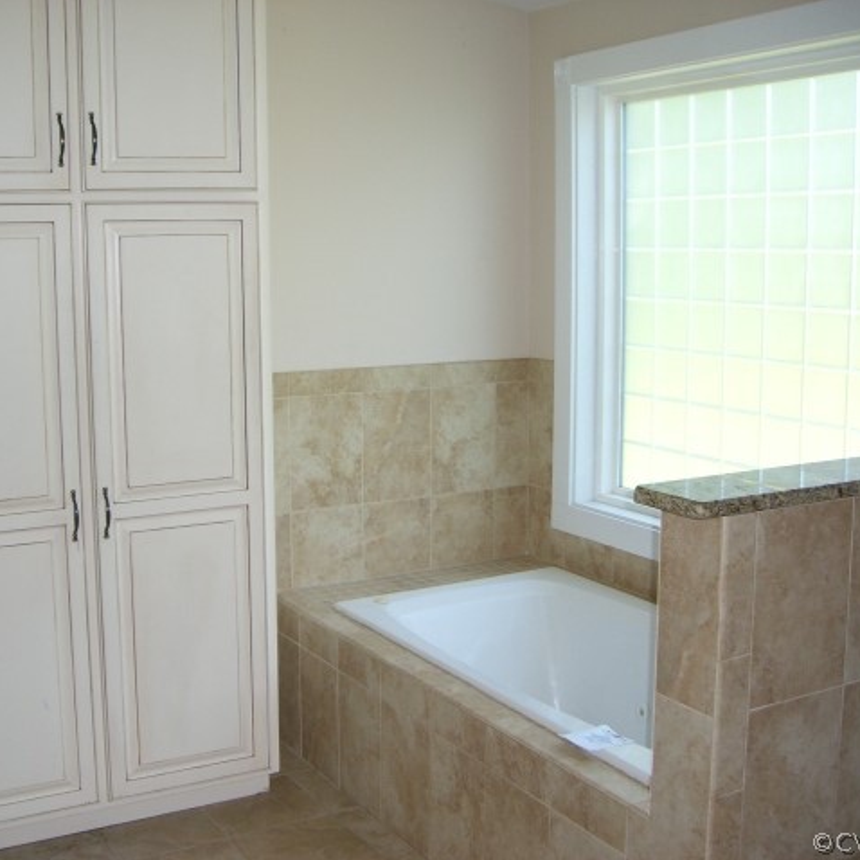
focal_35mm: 45
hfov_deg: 37.5
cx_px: 367
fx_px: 1265
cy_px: 430
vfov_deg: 37.6
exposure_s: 1/60
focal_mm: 6.2
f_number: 2.7
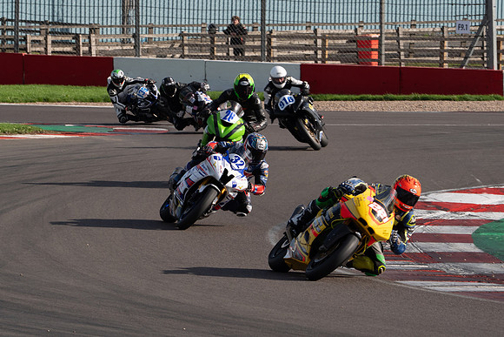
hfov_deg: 6.0
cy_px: 124
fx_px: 4783
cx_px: 165
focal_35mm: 342
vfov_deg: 4.0
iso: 500
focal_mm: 254
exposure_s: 1/400
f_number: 14
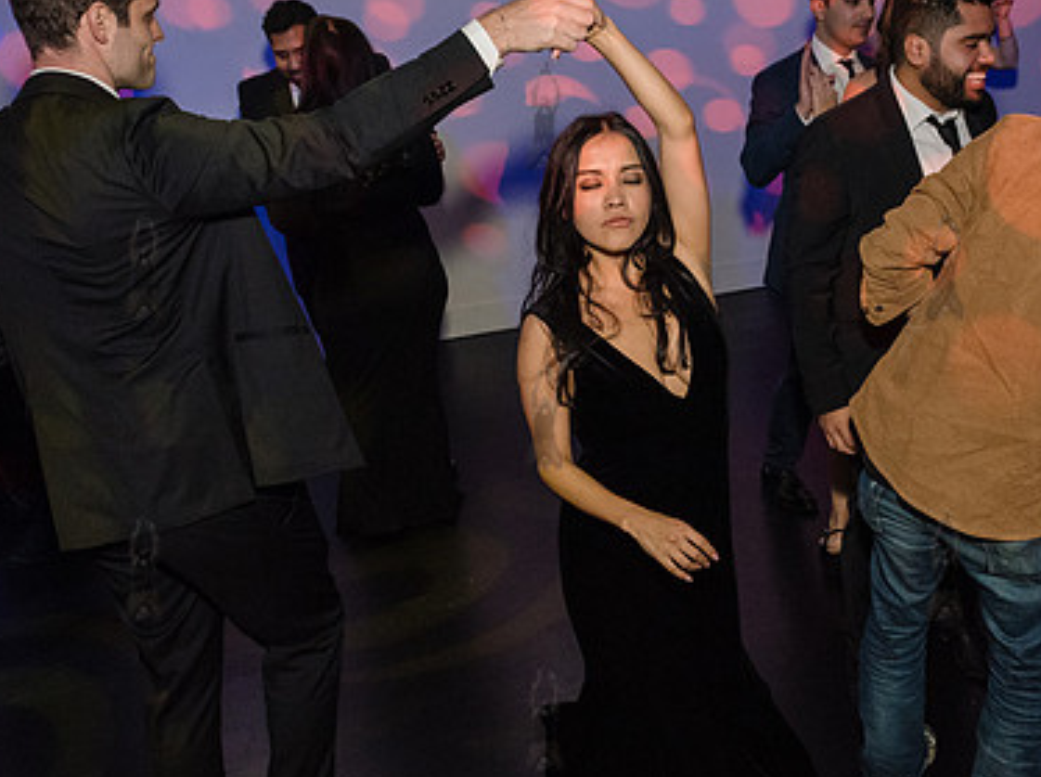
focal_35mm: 40
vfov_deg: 35.8
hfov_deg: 46.6
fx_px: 1201
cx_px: 635
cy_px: 415
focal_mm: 24
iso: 5000
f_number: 5
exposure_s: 1/200
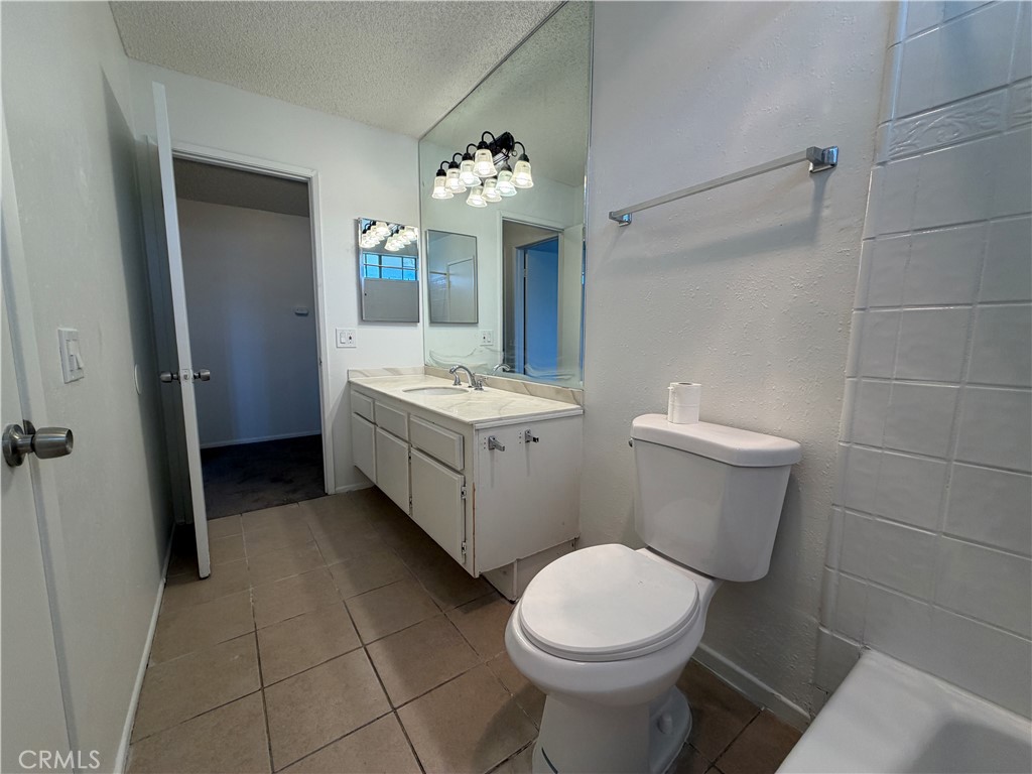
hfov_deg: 102.1
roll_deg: -0.3
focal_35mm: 14
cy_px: 387
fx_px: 417
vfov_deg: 85.7
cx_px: 516
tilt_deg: -7.8
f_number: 2.2
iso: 125
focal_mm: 2.22
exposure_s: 1/120
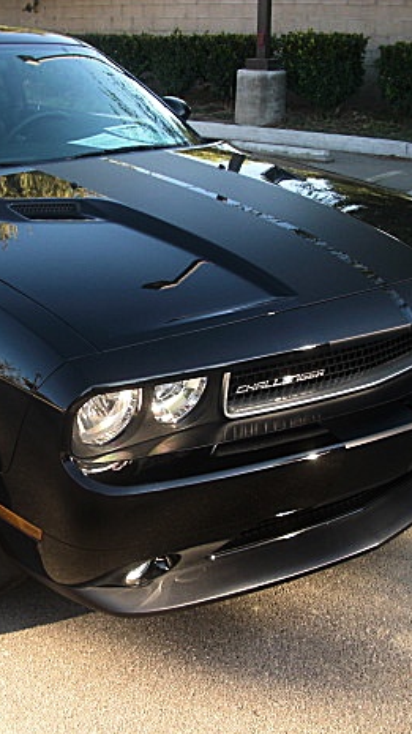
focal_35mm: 54
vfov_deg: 38.5
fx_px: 1050
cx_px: 96
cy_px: 377
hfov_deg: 22.0
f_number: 2.8
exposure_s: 1/80
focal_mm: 6.3
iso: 50
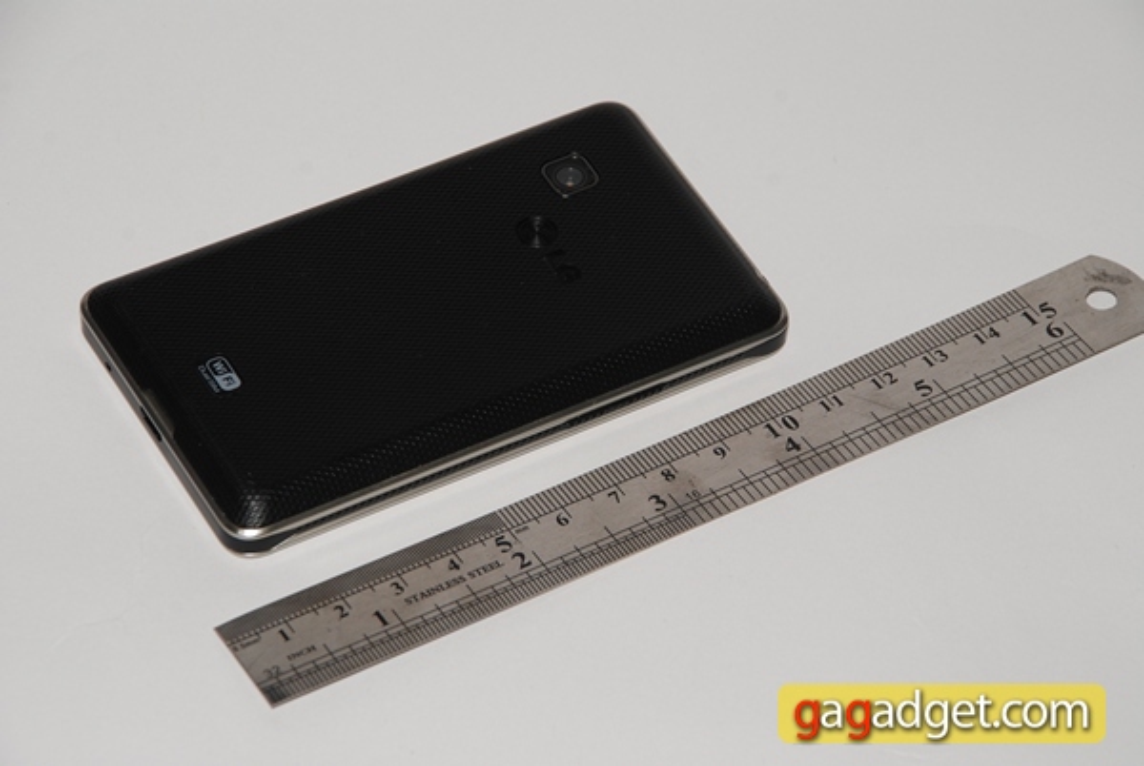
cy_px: 383
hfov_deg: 13.7
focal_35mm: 150
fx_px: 4774
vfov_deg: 9.2
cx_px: 572
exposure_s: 1/60
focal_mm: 100
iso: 100
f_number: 11
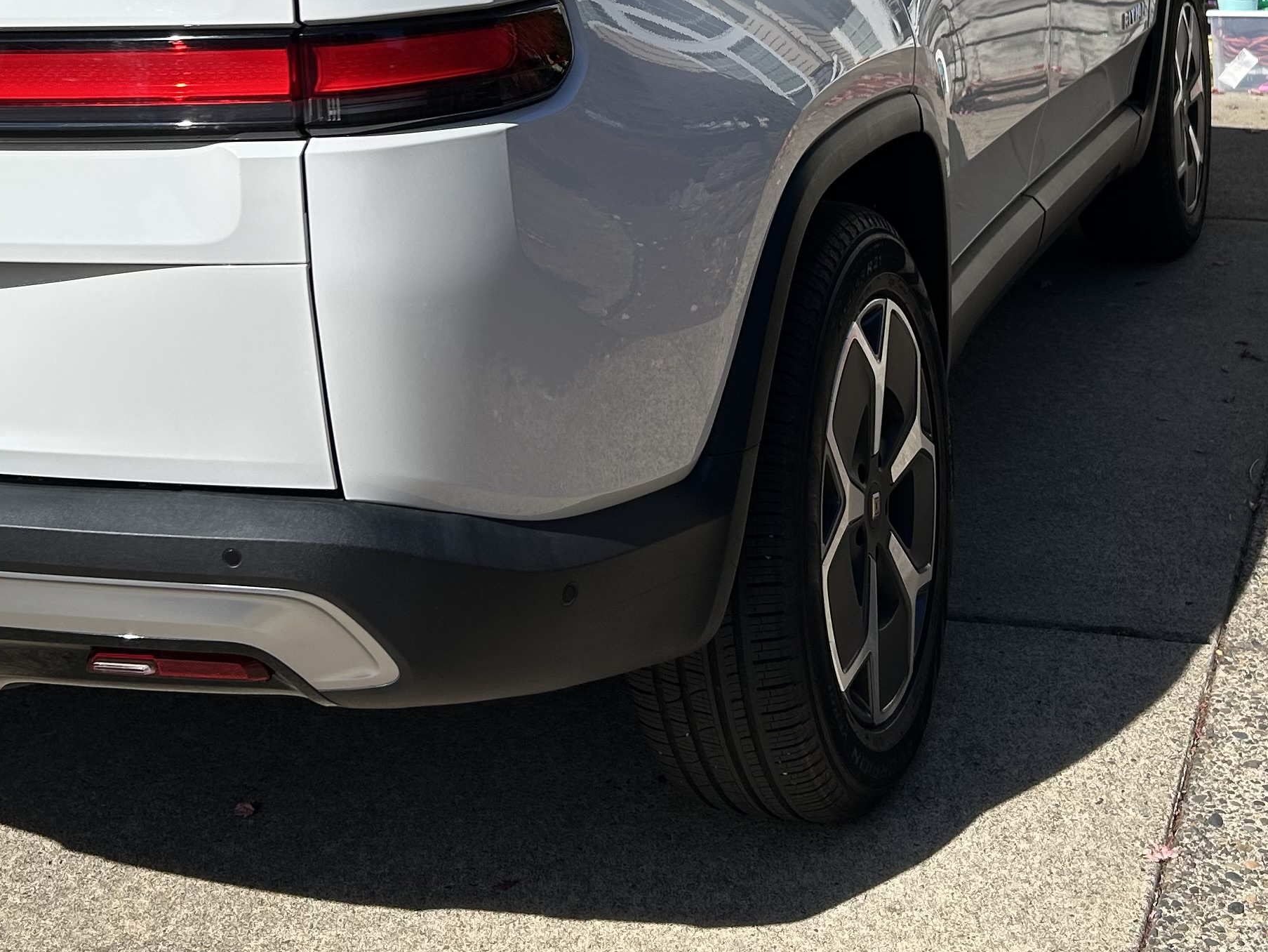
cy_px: -7
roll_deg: -0.9
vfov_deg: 24.1
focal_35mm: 58
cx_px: 646
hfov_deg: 33.2
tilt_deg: -0.8
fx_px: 2125
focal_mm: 5.7
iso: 50
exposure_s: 1/5882
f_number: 1.5
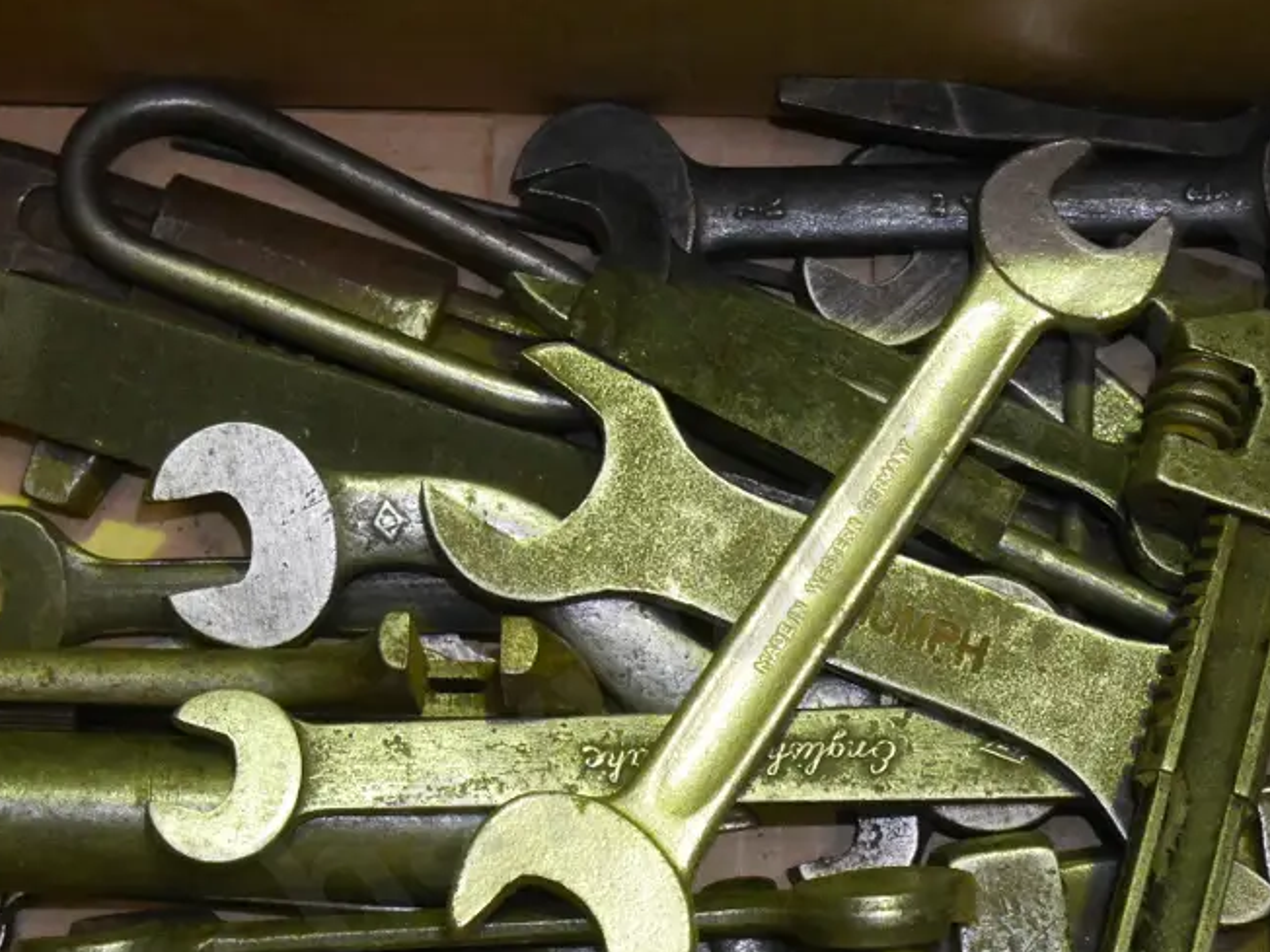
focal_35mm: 88
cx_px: 672
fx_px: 3229
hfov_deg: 22.3
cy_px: 651
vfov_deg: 16.7
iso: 3200
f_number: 5.4
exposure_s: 1/100
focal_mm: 28
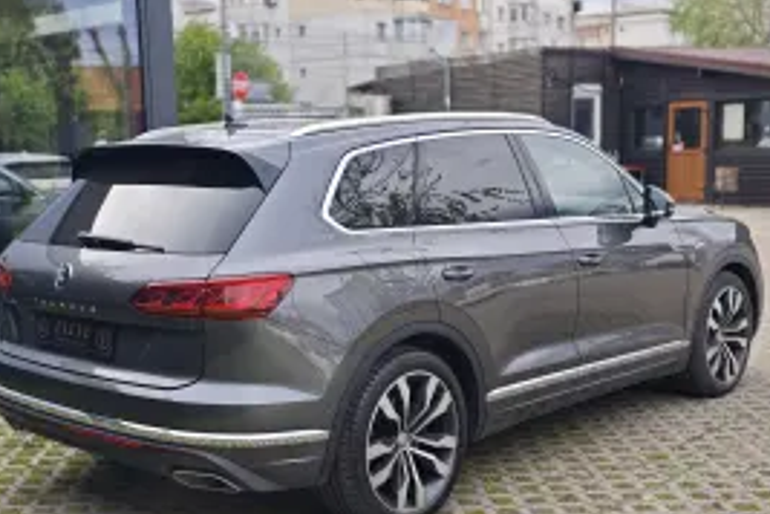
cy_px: 318
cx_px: 335
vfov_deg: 27.4
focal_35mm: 49
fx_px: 1048
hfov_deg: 40.3
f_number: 1.4
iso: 50
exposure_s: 1/568
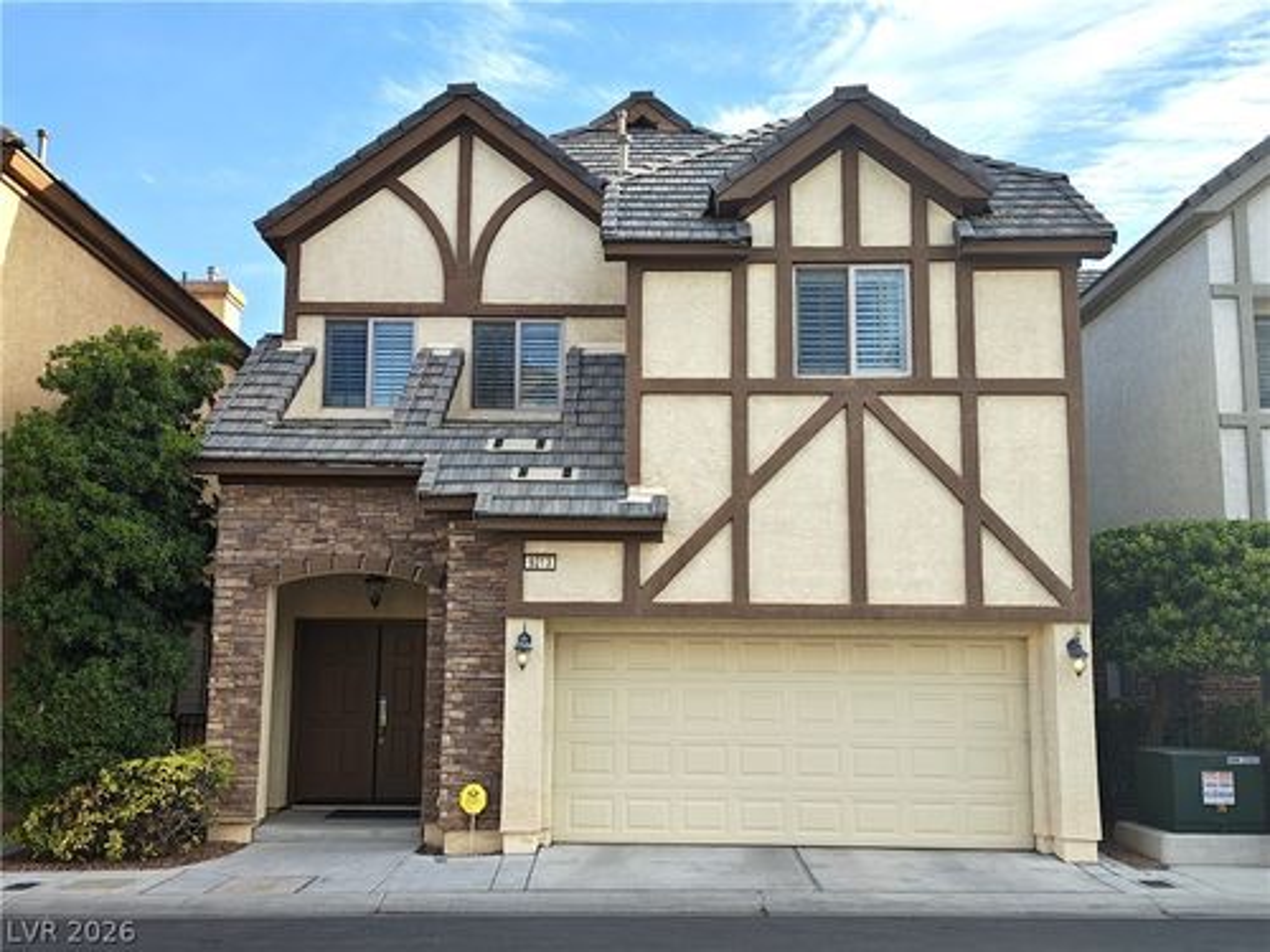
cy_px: 476
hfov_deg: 47.9
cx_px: 635
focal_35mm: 39
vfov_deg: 36.8
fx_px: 1431
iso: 100
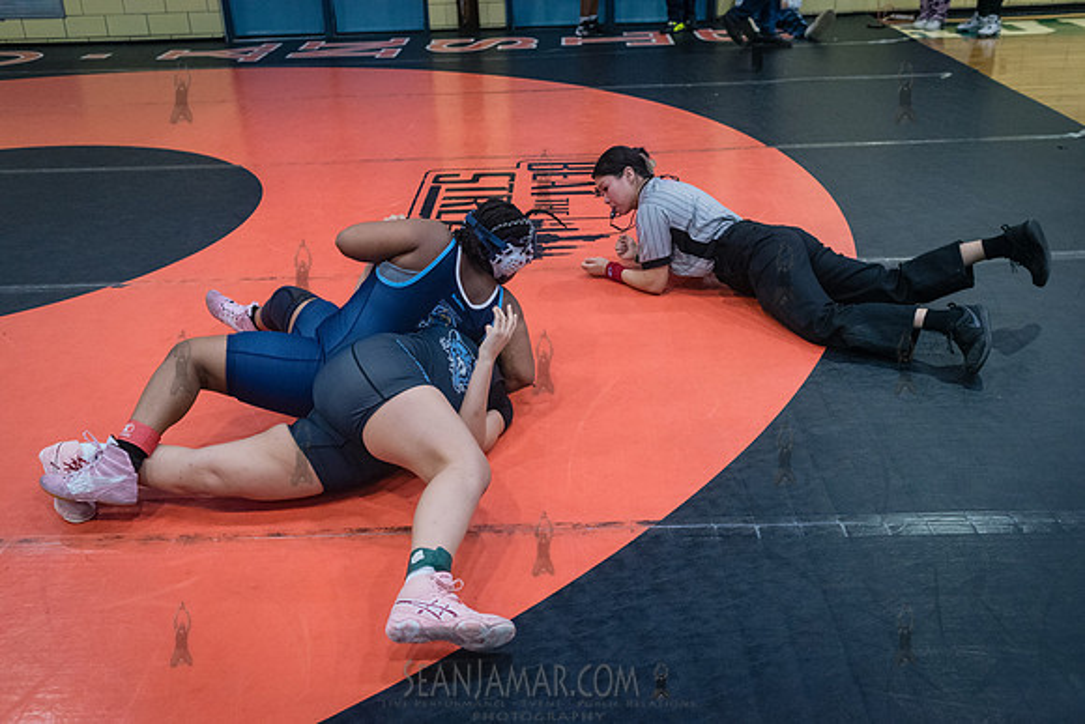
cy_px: 362
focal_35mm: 35
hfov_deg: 54.4
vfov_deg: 37.9
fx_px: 1055
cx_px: 542
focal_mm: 35
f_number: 4
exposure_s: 1/400
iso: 8000
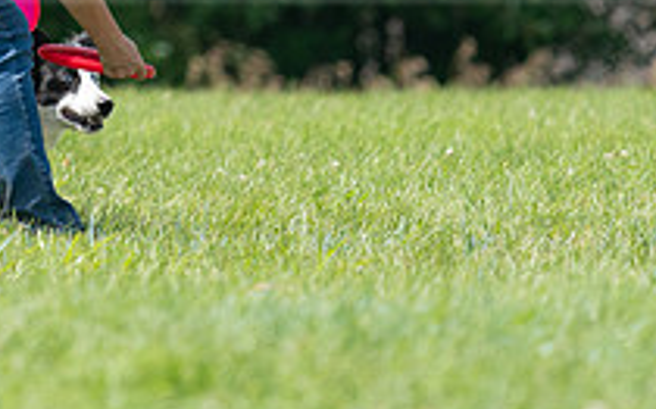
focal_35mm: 872
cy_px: -45
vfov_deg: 1.5
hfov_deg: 2.4
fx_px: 15581
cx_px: 184
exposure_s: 1/4000
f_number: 6.3
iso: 1600
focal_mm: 309
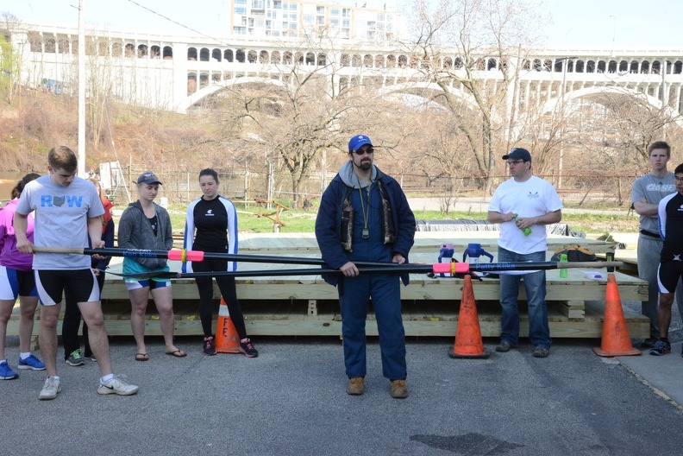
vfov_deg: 30.5
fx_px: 835
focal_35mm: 44
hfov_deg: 44.5
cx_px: 342
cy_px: 228
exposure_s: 1/500
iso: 5000
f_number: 16
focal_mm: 44
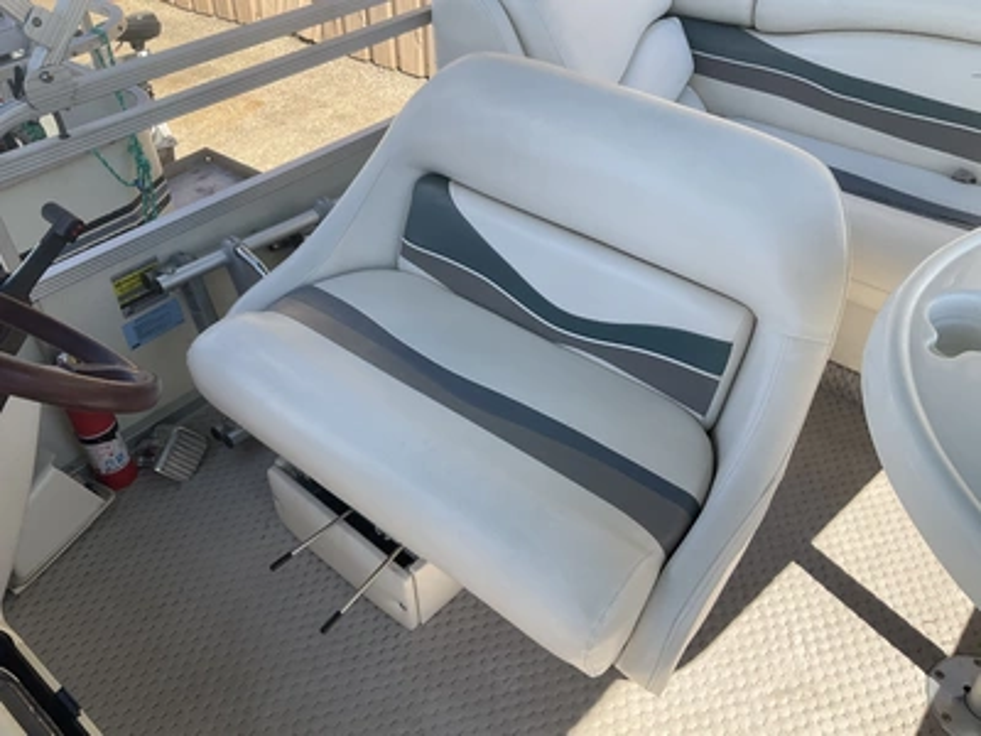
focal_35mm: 29
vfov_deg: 48.2
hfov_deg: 61.7
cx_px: 490
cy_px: 368
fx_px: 822
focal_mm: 3
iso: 25
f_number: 1.8
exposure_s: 1/709
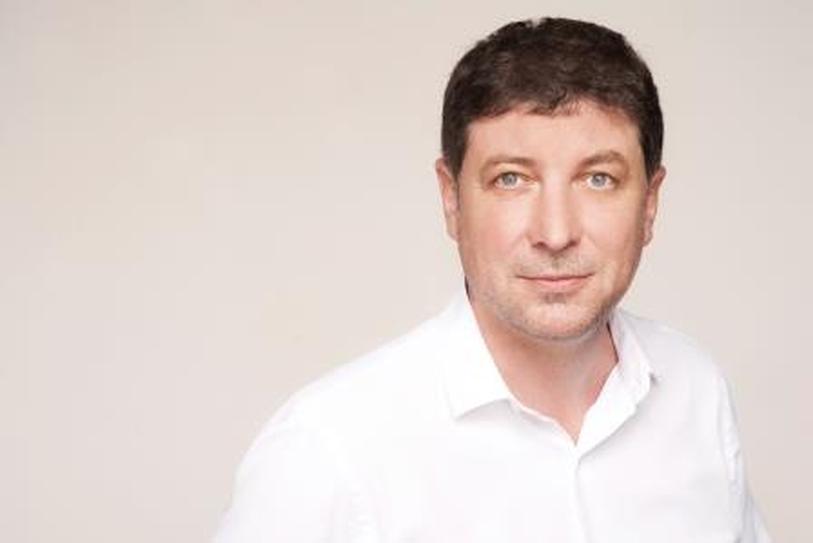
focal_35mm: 85
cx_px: 406
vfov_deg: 16.1
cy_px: 272
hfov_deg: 23.9
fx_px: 1920
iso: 100
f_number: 16
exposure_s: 1/125
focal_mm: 85
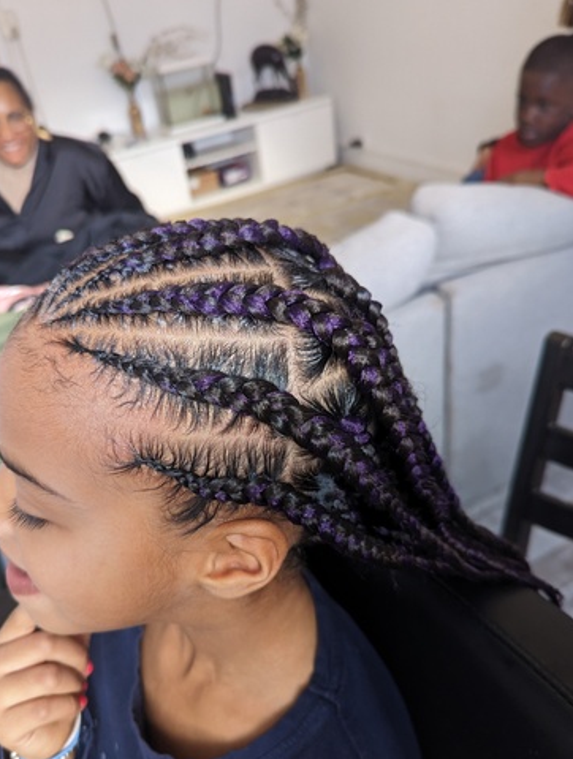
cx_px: 250
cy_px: 436
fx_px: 660
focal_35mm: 30
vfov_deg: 59.6
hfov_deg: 46.8
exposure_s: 1/37.4
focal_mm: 6.81
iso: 242
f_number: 1.85
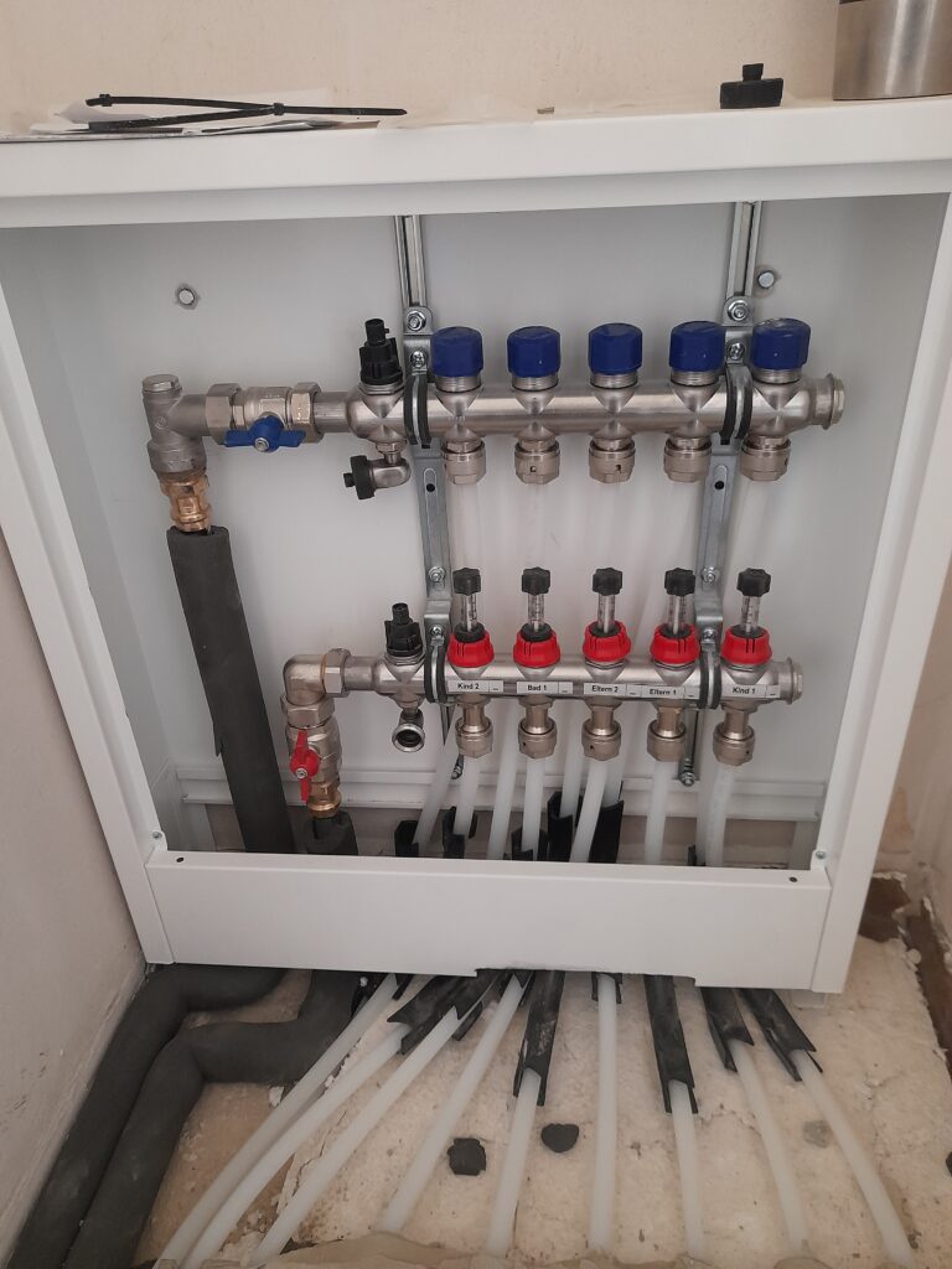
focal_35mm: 25
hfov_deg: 54.9
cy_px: 634
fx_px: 917
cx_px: 476
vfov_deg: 69.4
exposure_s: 1/33
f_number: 2
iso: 320
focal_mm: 4.6
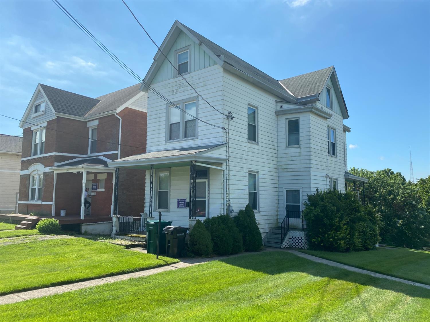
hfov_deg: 67.3
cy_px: 161
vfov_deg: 53.0
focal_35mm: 26
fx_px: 323
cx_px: 215
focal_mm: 4.25
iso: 32
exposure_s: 1/2890
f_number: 1.8
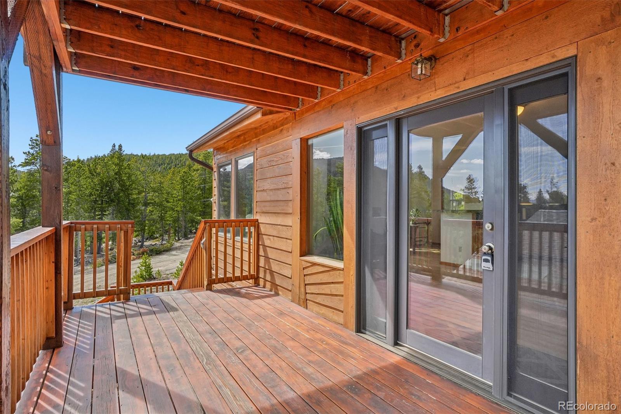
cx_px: 310
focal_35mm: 18
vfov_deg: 67.4
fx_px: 310
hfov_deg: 90.0
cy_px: 207
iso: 400
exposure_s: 1/250
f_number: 8
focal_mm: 12
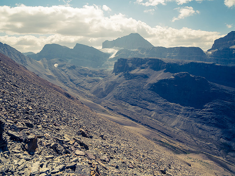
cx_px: 118
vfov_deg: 56.8
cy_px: 88
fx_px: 163
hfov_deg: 71.6
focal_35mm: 24
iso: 200
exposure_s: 1/400
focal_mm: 12
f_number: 8
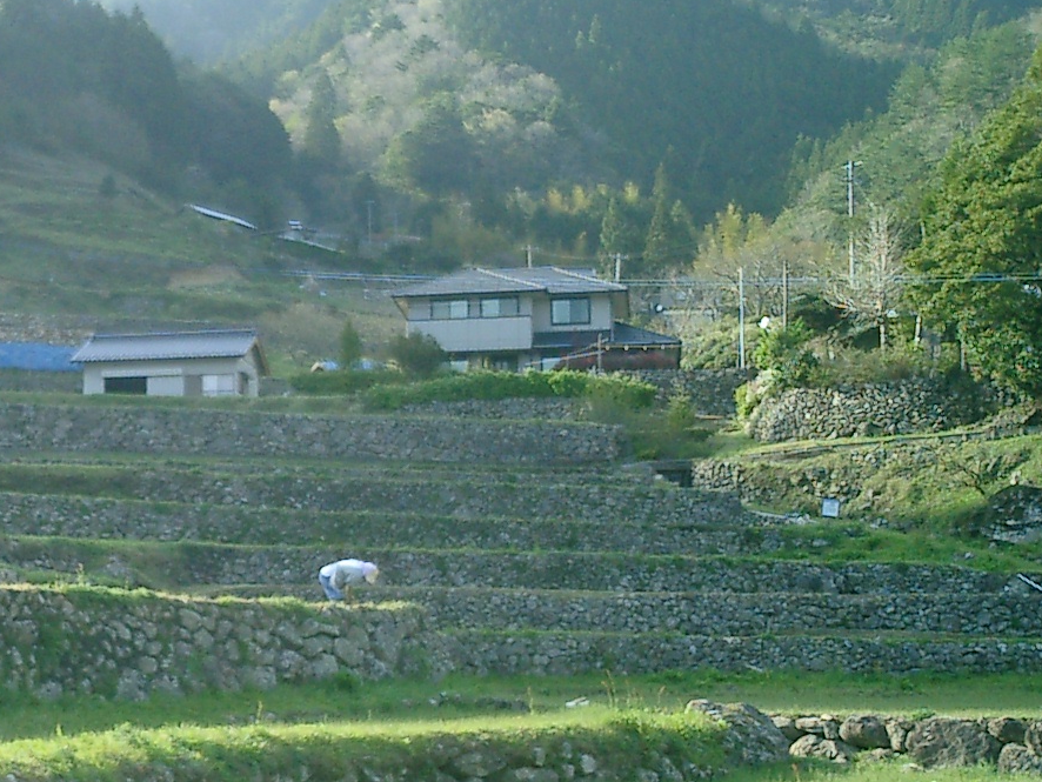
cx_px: 118
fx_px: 1957
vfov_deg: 22.4
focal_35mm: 65
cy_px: 584
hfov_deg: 28.7
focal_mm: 7.5
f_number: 3.2
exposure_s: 1/500
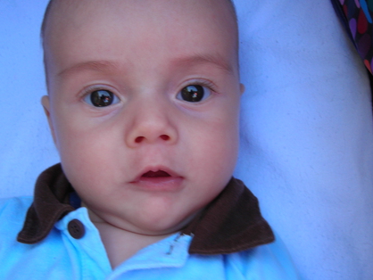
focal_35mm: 50
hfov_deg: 38.1
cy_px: 162
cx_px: 162
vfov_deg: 29.1
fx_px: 539
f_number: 3.2
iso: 50
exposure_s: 1/44
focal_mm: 6.3
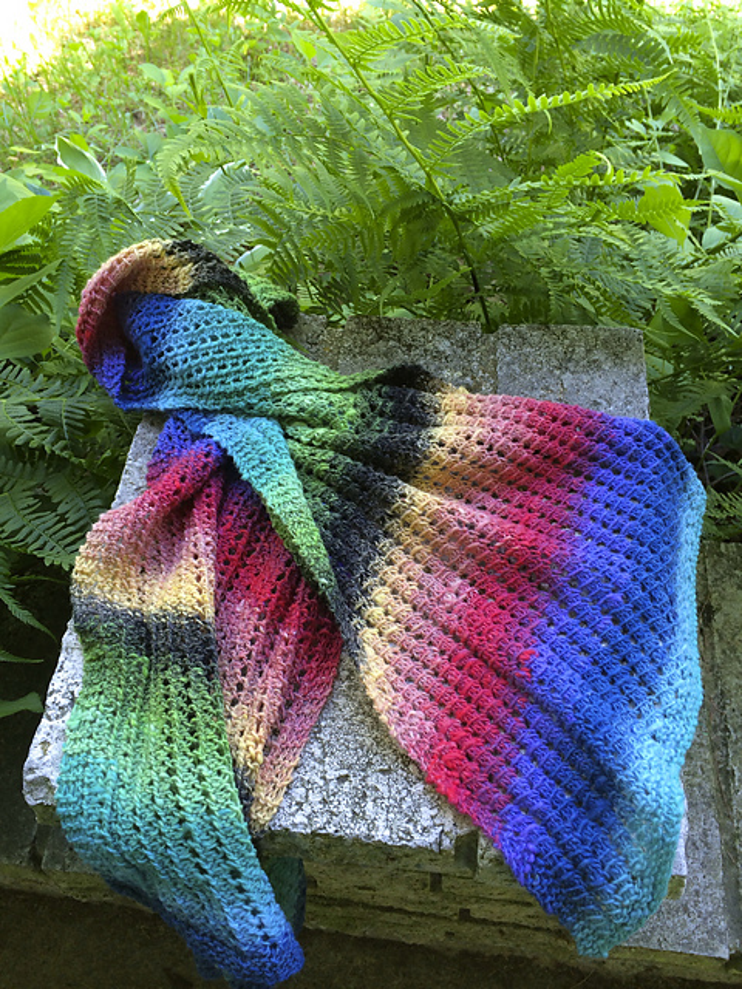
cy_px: 494
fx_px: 857
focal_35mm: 30
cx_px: 371
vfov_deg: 60.0
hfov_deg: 46.8
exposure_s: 1/60
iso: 50
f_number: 2.2
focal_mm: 4.12
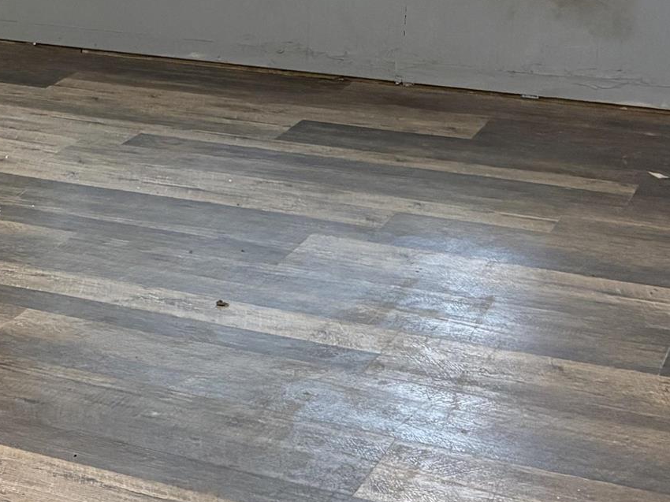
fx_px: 1819
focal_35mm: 94
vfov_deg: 15.5
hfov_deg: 19.5
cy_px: 20
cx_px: -161
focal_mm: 5.96
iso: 320
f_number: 1.6
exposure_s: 1/60
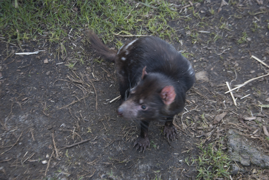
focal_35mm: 68
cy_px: 90
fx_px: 505
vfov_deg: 20.2
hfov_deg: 29.8
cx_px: 134
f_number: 5.6
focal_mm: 45
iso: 320
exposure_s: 1/125
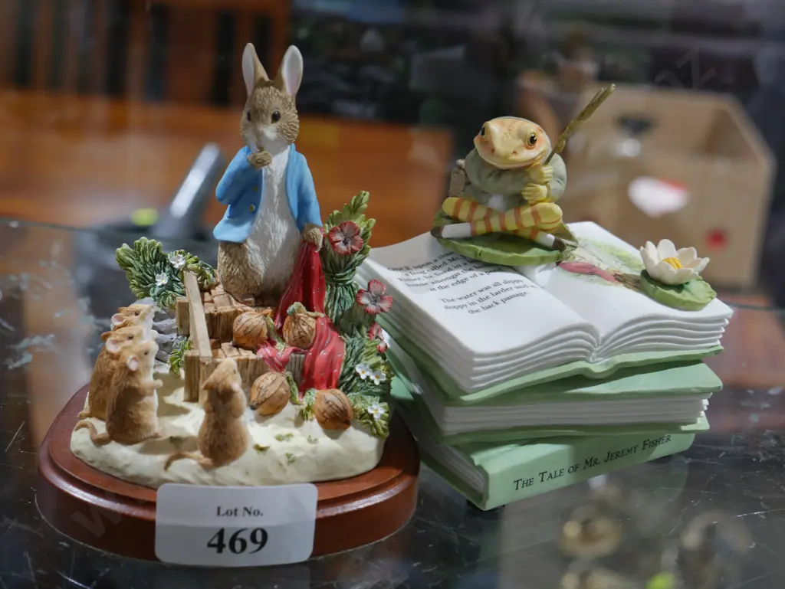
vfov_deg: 23.7
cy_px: 294
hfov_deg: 31.2
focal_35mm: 62
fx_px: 1407
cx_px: 392
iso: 800
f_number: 5.4
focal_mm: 31
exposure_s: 1/80
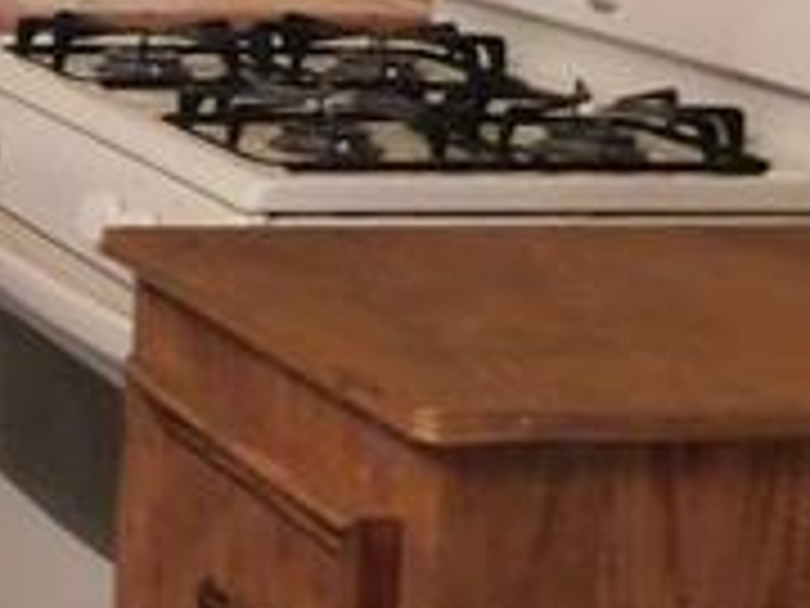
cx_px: -666
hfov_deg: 13.5
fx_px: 3065
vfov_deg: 10.9
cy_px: -297
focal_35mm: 131
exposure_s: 1/10
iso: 400
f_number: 3
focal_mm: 4
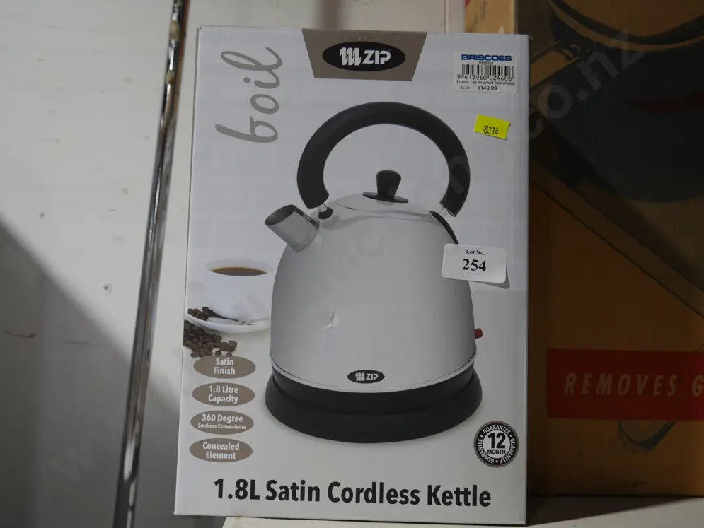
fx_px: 712
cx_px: 345
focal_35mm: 35
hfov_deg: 52.6
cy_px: 258
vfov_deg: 40.7
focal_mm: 17
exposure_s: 1/60
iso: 250
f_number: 4
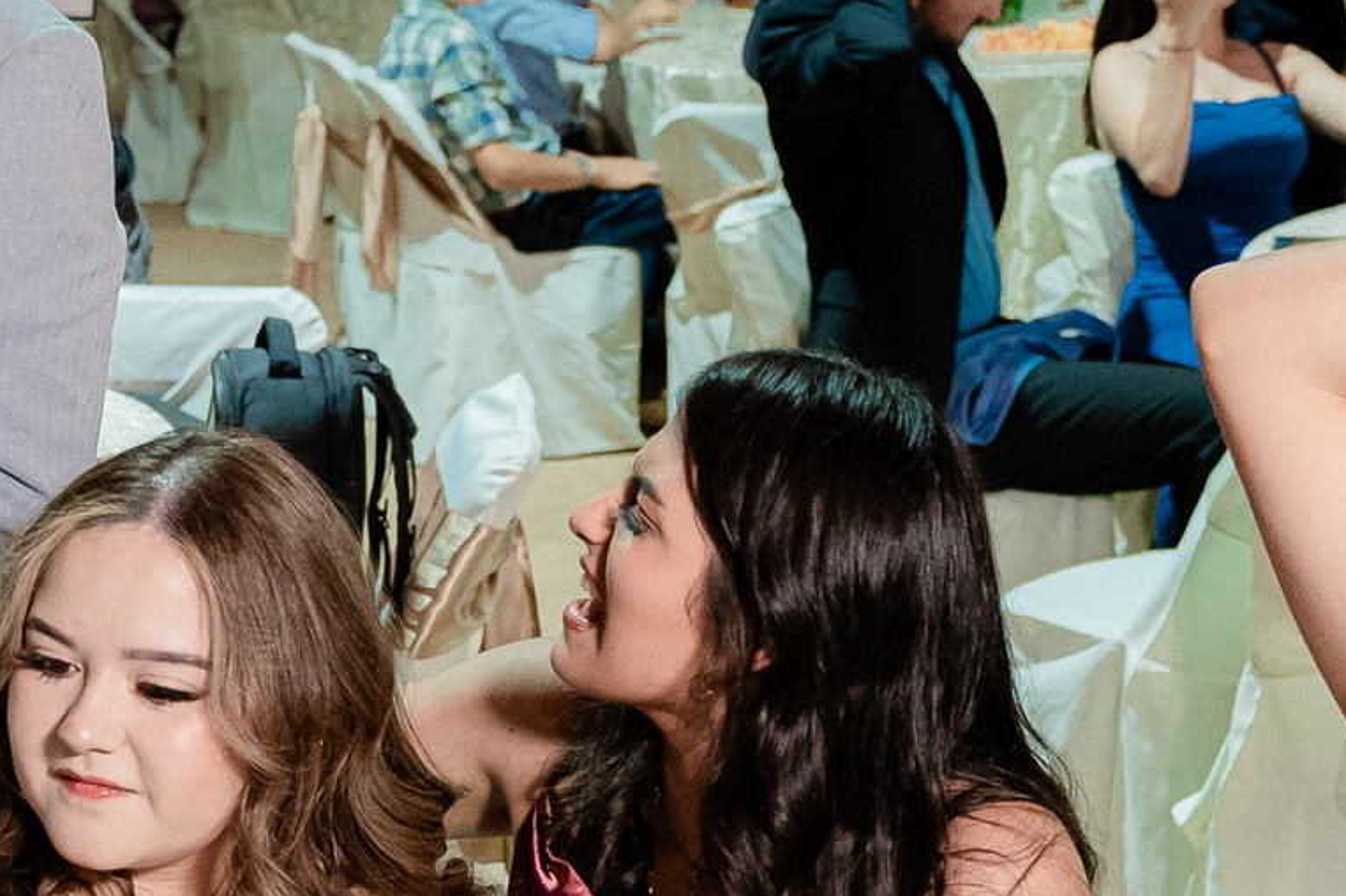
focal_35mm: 94
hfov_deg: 21.4
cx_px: 238
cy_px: 710
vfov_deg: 14.5
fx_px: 3513
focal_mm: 28
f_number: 4
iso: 4000
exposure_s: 1/160
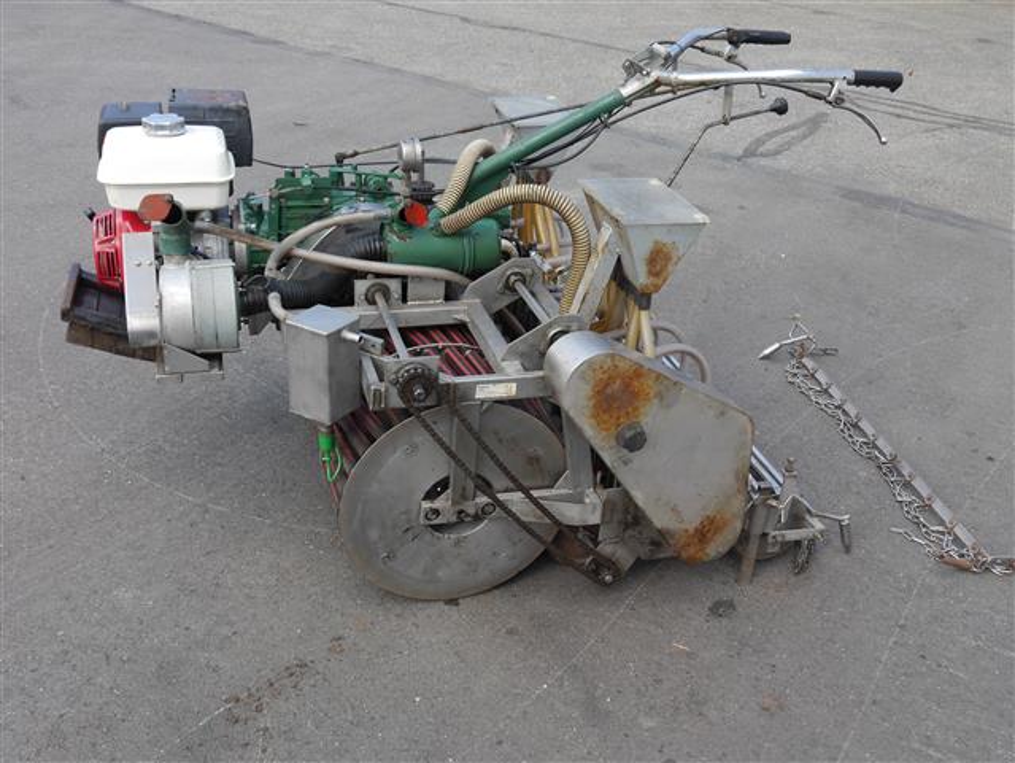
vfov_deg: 39.7
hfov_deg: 51.3
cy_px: 382
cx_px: 508
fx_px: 1056
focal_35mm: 36
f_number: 5.6
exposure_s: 1/160
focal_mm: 18
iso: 160
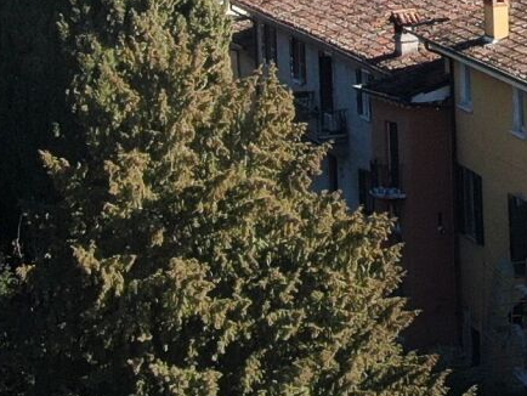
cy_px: -151
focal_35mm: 171
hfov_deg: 11.3
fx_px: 2605
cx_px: 648
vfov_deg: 8.5
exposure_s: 1/500
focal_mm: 5.11
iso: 100
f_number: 3
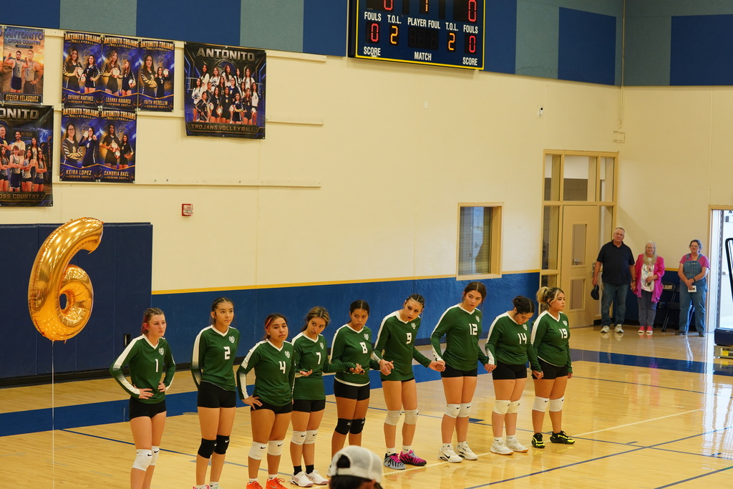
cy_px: 244
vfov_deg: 18.0
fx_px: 1548
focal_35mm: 76
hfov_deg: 26.6
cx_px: 366
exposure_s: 1/80
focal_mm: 76
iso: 1250
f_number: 5.6
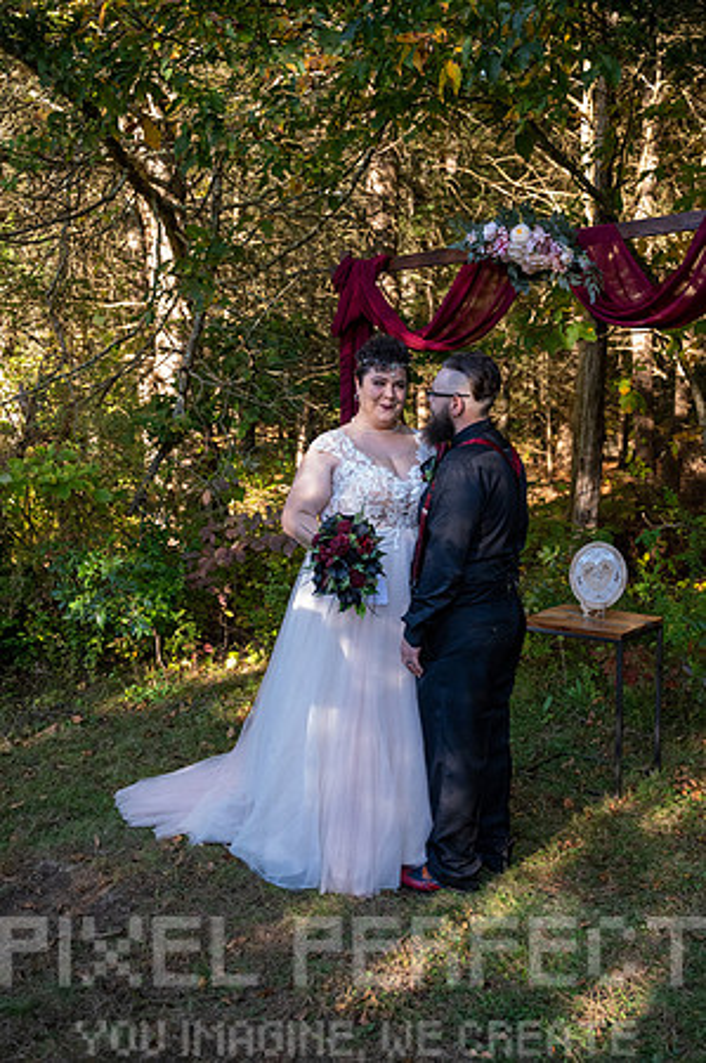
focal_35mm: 35
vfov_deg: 54.5
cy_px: 532
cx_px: 353
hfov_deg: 37.8
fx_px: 1032
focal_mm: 35
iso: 6400
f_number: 4
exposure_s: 1/3200
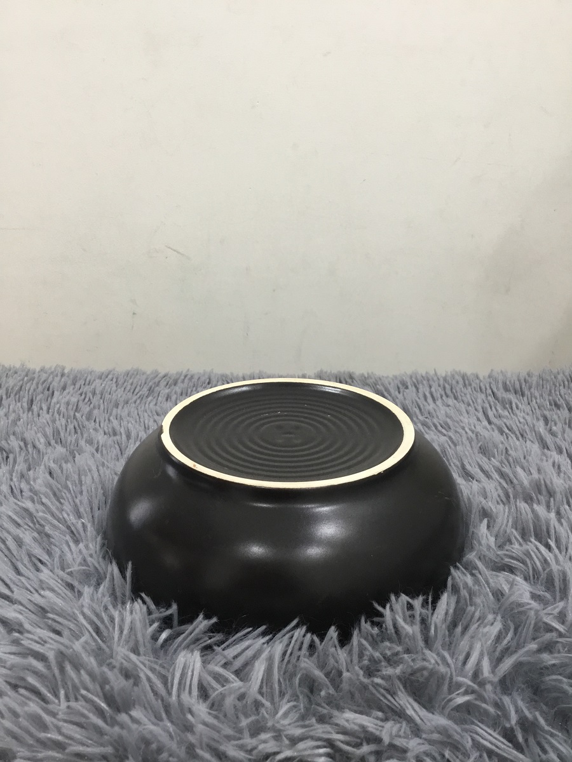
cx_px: 286
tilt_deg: -20.6
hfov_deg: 45.4
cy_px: 381
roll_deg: +1.1
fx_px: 683
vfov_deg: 58.4
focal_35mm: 31
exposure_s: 1/33
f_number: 2.4
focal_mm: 3.3
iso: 100
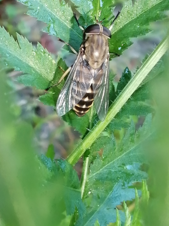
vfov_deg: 18.7
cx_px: 85
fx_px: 684
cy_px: 113
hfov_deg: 14.1
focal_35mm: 105
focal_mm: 3.46
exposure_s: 1/30
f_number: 1.8
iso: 80
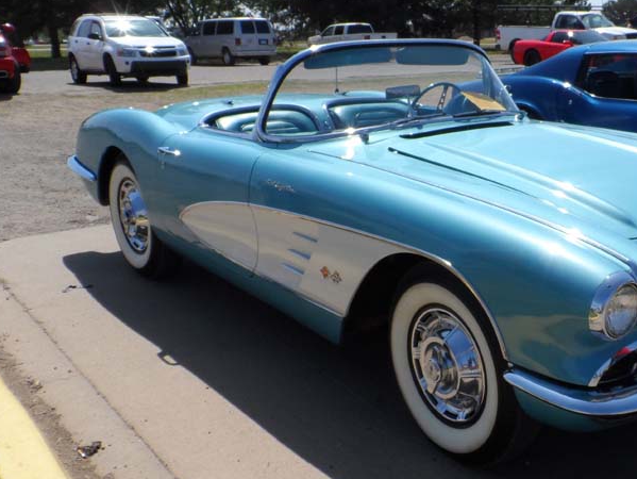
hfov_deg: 43.5
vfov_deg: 35.2
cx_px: 515
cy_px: 249
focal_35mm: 41
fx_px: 755
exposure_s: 1/750
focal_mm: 4
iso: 80
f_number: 4.5
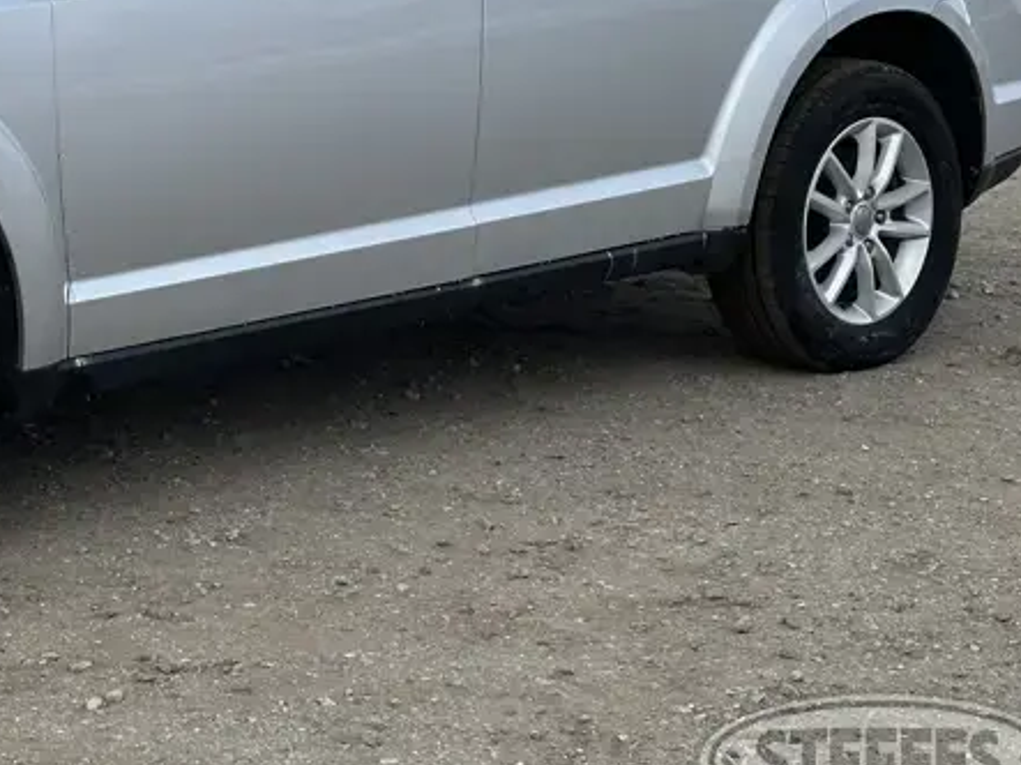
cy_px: 23
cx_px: 2
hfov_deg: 18.4
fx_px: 3067
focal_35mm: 104
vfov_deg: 14.0
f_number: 1.78
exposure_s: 1/953
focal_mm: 6.86
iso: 64
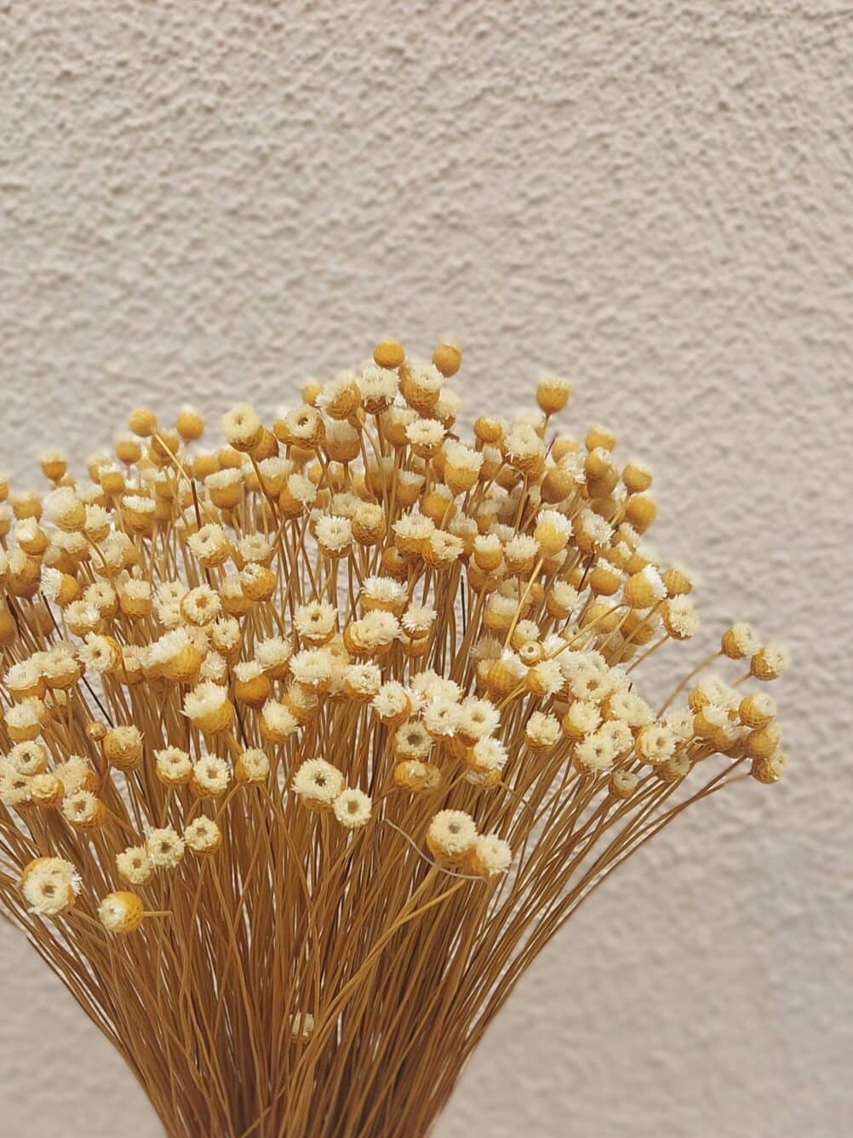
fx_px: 1511
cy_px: 928
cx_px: 429
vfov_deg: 39.4
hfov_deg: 31.5
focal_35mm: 46
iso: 40
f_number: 1.8
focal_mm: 5.23
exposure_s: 1/357
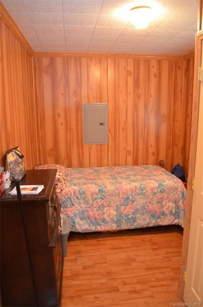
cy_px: 154
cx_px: 102
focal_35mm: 27
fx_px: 230
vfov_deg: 67.5
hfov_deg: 47.7
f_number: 4
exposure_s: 1/60
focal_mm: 18
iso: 3200
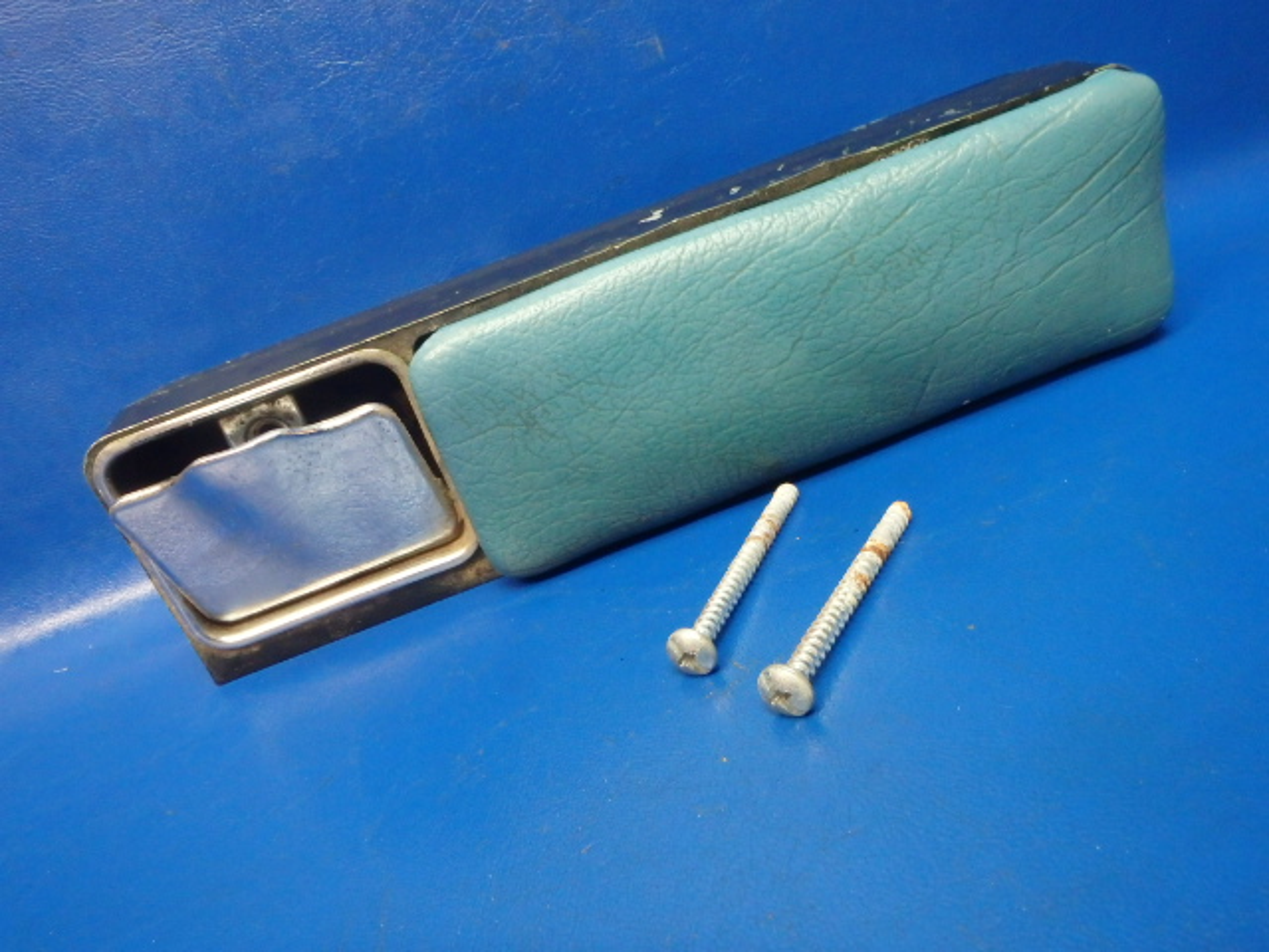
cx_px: 634
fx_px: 1026
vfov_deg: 49.7
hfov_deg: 63.4
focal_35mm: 28
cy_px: 476
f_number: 3.9
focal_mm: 5
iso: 800
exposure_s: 1/25
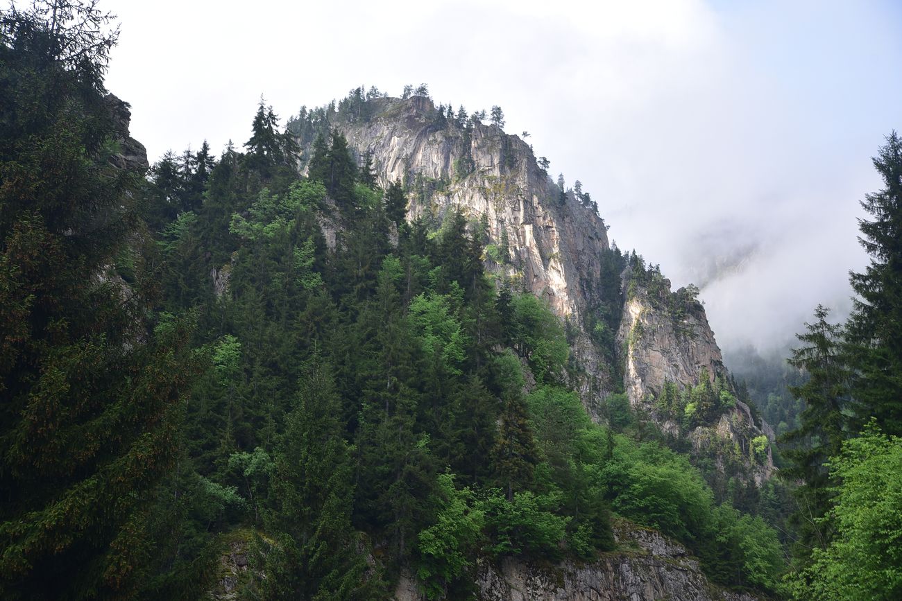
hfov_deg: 39.6
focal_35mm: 50
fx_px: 1253
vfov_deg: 27.0
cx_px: 451
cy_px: 300
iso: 160
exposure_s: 1/125
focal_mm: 50
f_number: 7.1
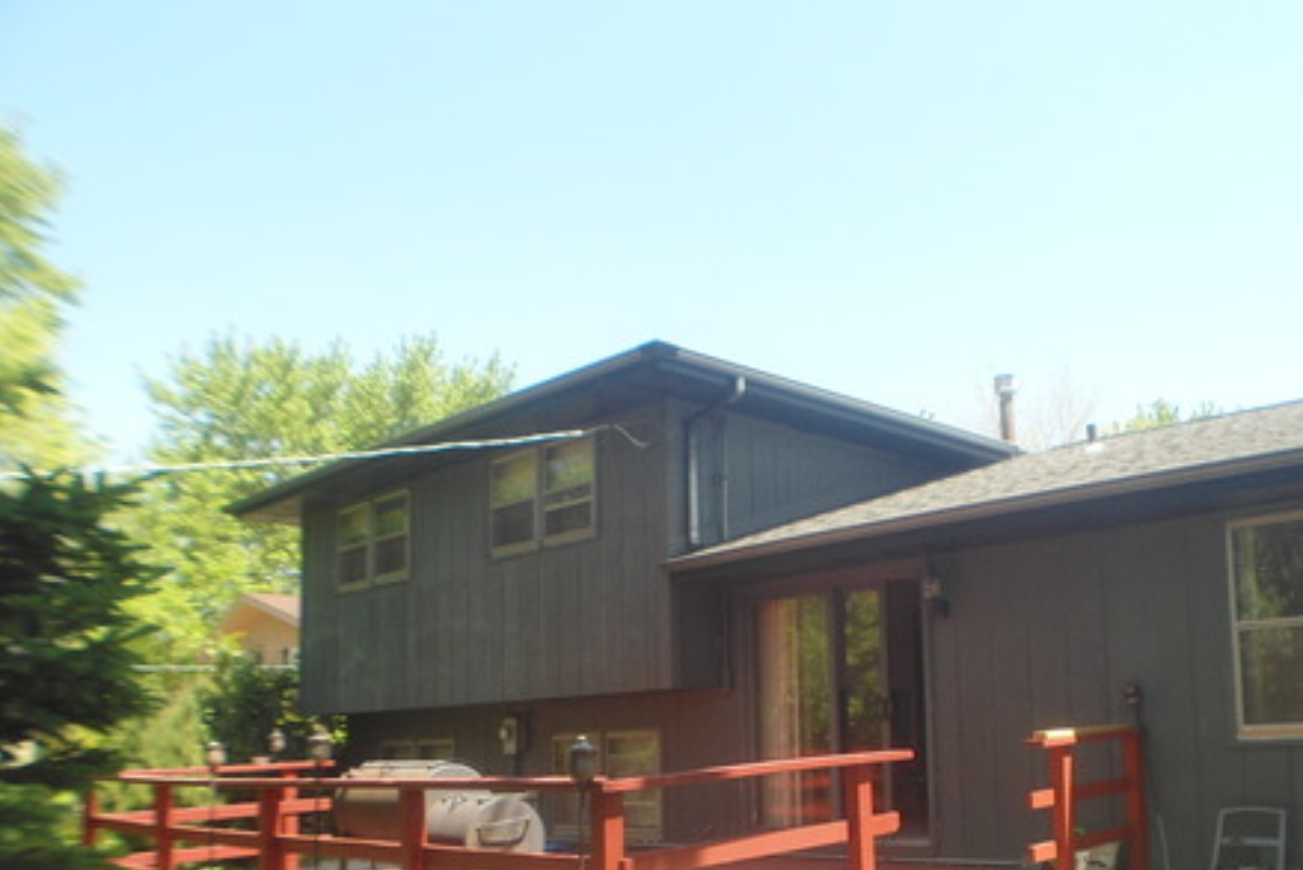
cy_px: 635
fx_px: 1702
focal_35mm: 47
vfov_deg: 28.3
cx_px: 879
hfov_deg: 41.3
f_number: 3
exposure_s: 1/250
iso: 80
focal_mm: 5.6
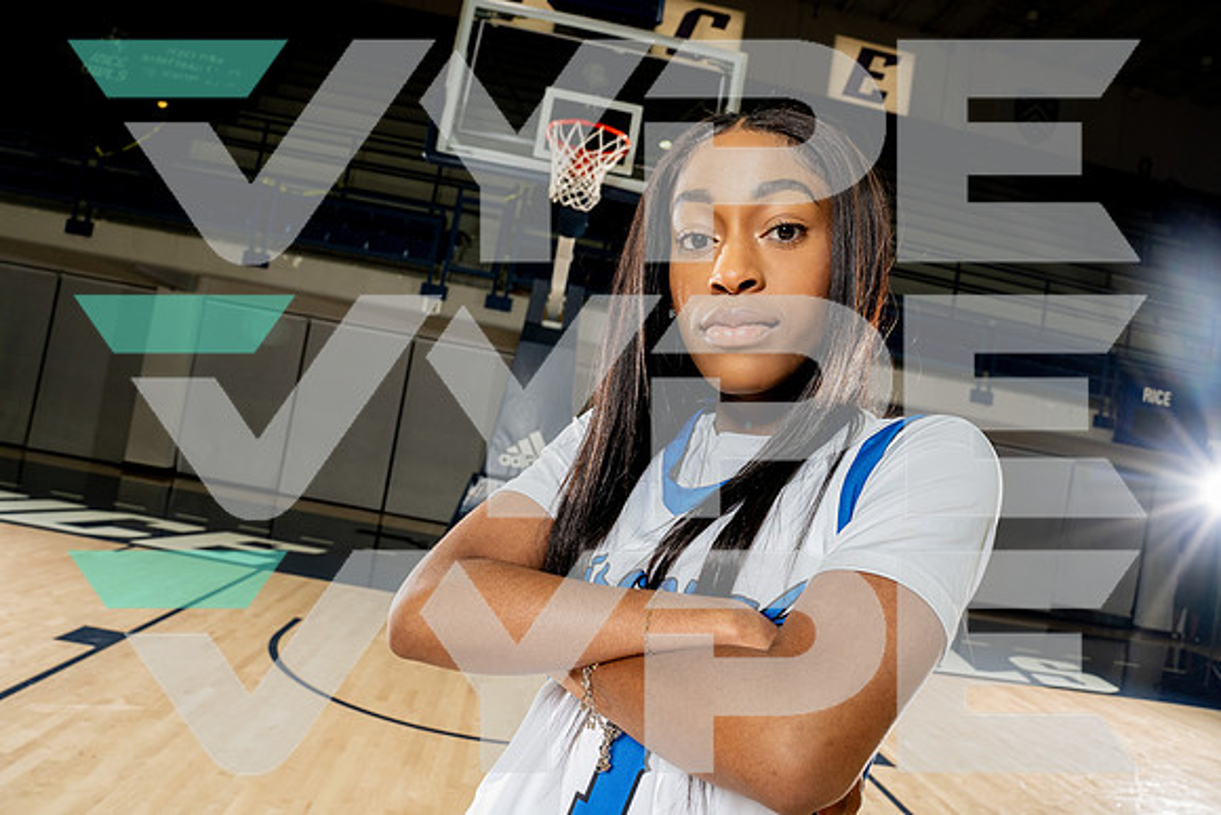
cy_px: 408
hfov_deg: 71.5
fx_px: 848
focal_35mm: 25
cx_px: 610
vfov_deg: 51.3
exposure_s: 1/250
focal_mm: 25
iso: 640
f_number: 8
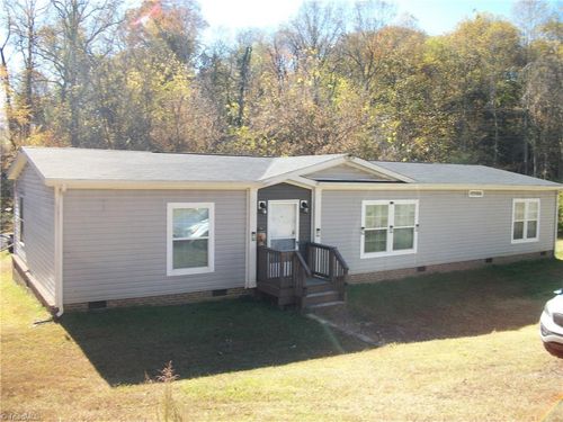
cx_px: 282
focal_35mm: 32
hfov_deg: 56.8
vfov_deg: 44.2
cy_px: 211
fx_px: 520
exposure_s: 1/50
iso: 80
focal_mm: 5.7
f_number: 8.8
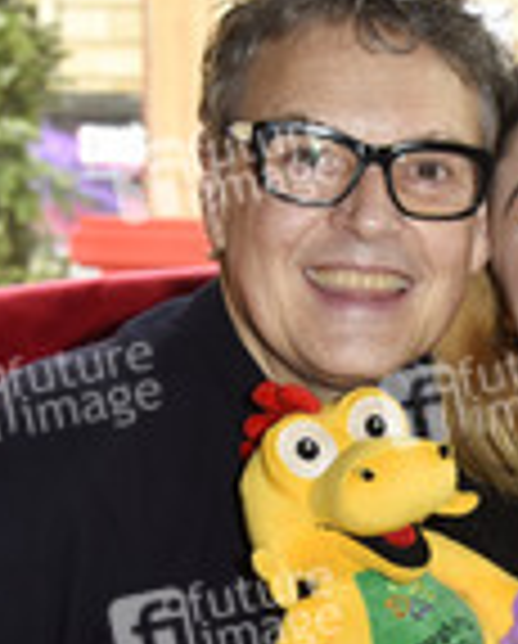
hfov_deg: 11.7
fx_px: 2483
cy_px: 509
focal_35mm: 130
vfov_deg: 14.7
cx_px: 556
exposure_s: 1/80
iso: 1000
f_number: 5.6
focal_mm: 44
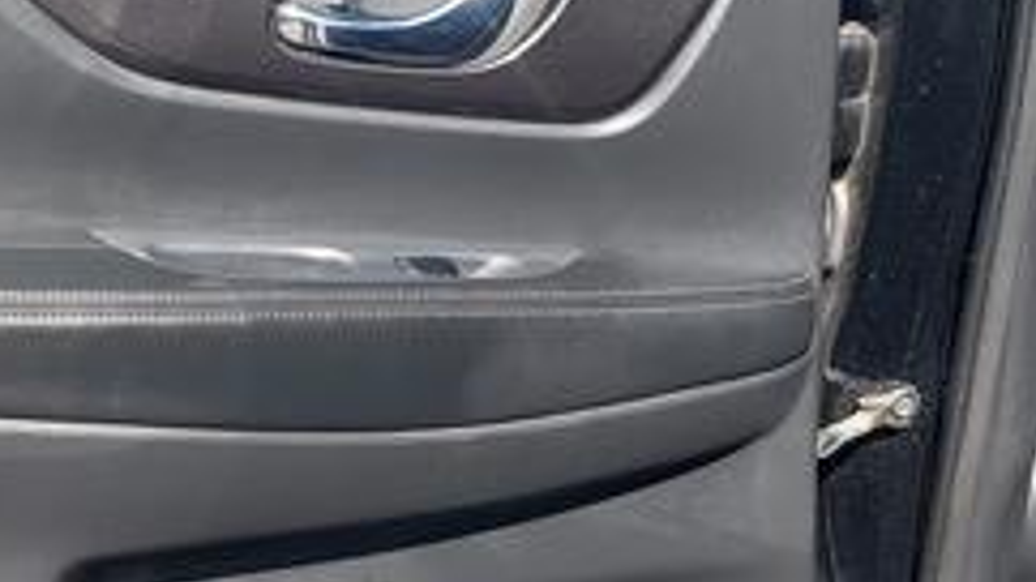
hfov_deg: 26.8
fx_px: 2060
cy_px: 312
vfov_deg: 16.1
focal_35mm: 75
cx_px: 17
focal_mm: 4.3
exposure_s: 1/434
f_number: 2.4
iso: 50
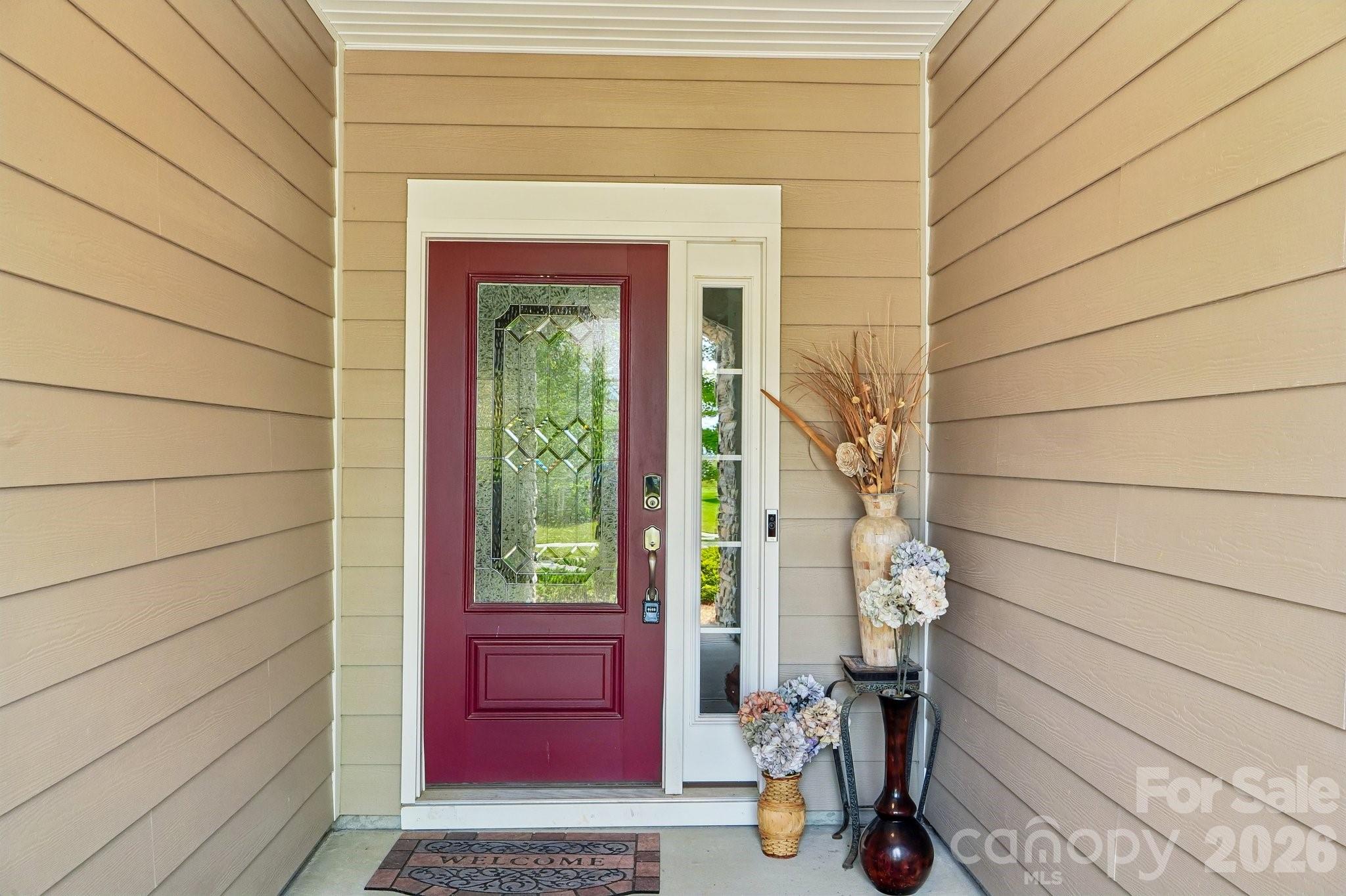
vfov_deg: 43.6
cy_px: 448
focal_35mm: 30
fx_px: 1121
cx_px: 673
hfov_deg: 61.9
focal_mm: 20
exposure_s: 1/15
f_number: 8
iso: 400
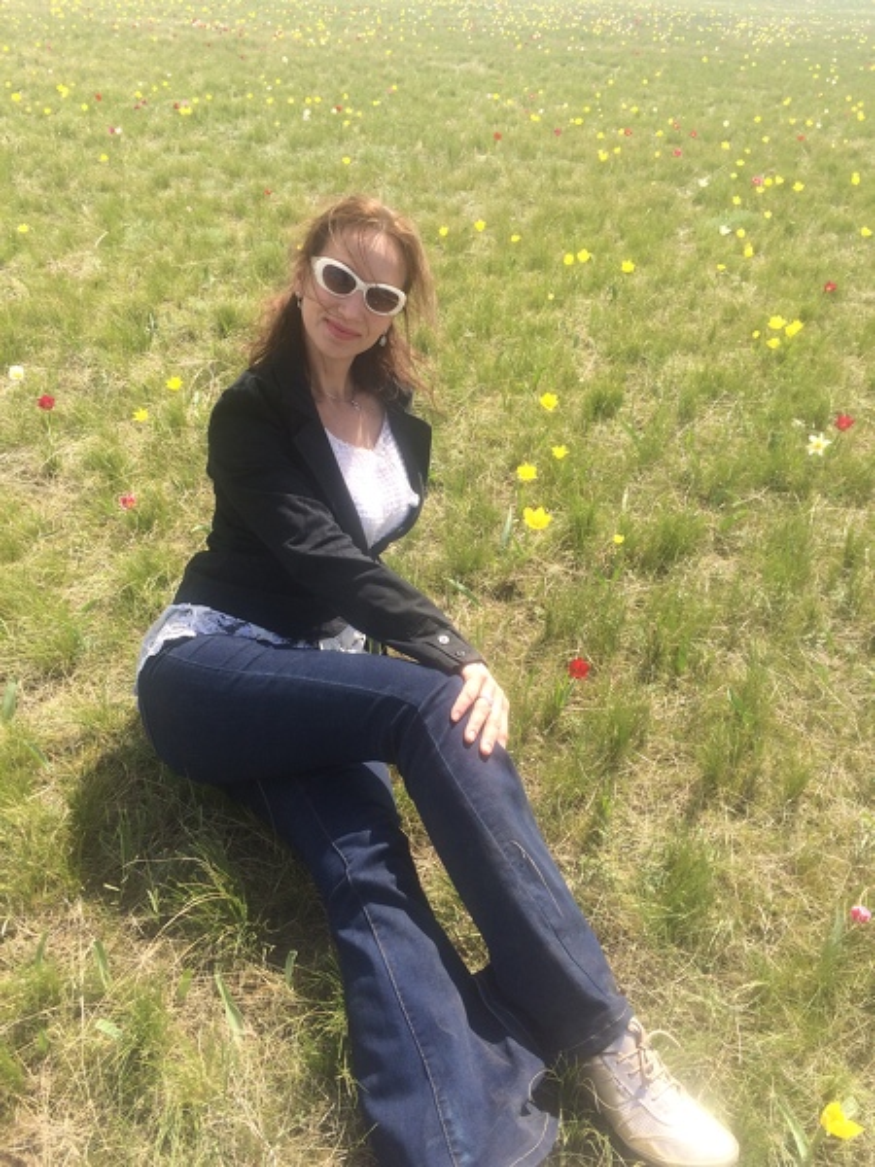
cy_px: 584
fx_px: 977
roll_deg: -3.7
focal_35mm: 29
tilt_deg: -32.7
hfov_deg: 48.2
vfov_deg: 61.7
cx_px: 438
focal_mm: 4.15
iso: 32
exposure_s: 1/954
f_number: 2.2
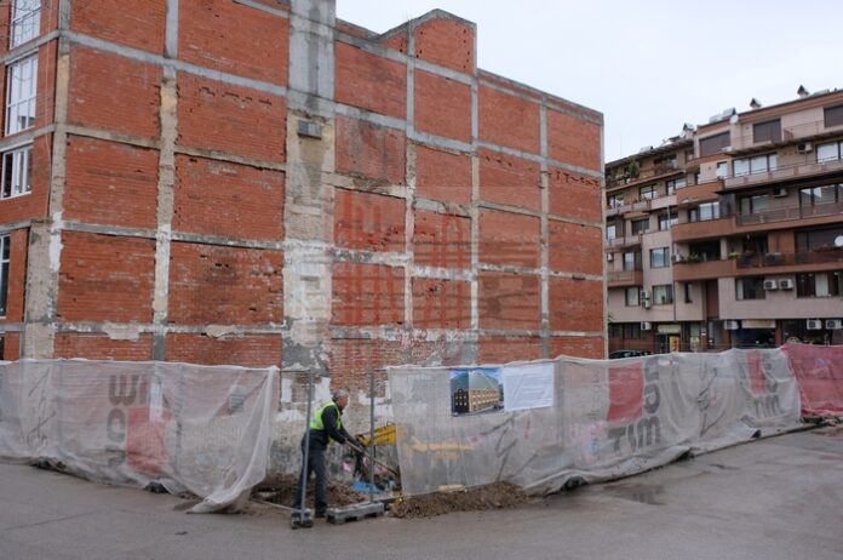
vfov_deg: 44.8
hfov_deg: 63.7
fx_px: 678
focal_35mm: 29
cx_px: 422
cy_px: 280
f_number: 8
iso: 400
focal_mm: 19.2
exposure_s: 1/240
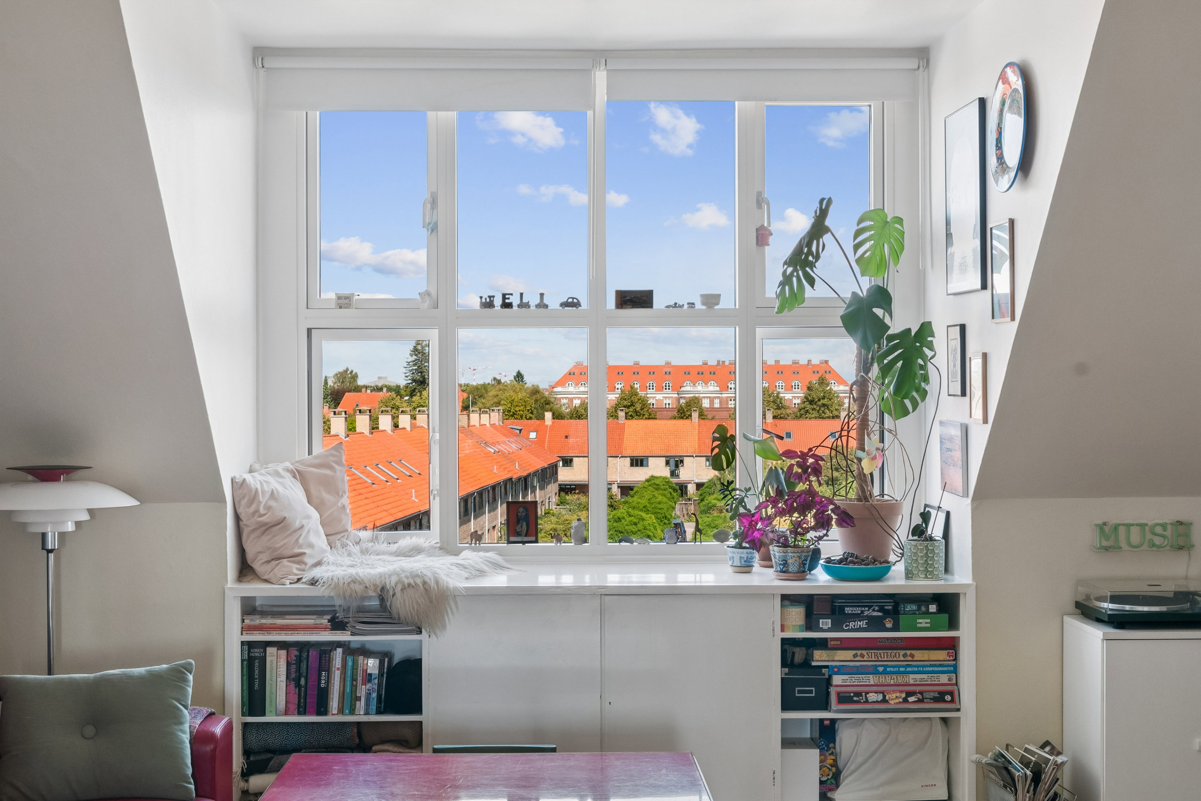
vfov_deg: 28.1
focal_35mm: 48
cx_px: 600
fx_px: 1601
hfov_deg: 41.1
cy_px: 400
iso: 200
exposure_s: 1/50
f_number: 10
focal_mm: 32
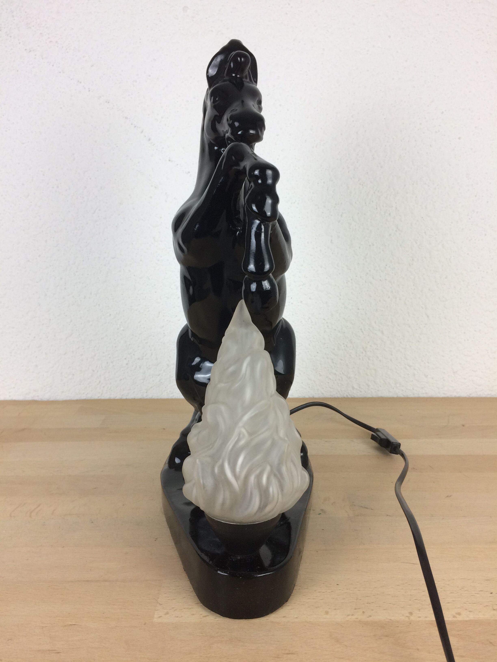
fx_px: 555
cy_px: 331
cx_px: 248
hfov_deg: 48.2
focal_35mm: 29
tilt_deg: -11.4
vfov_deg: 61.7
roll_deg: +1.4
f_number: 2.2
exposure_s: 1/100
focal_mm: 4.15
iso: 64
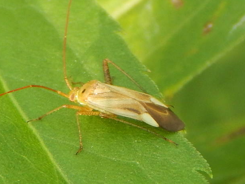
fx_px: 1289
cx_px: 102
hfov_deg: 10.9
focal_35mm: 182
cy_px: 75
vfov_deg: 8.2
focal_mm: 23.4
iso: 125
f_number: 4.8
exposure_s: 1/200
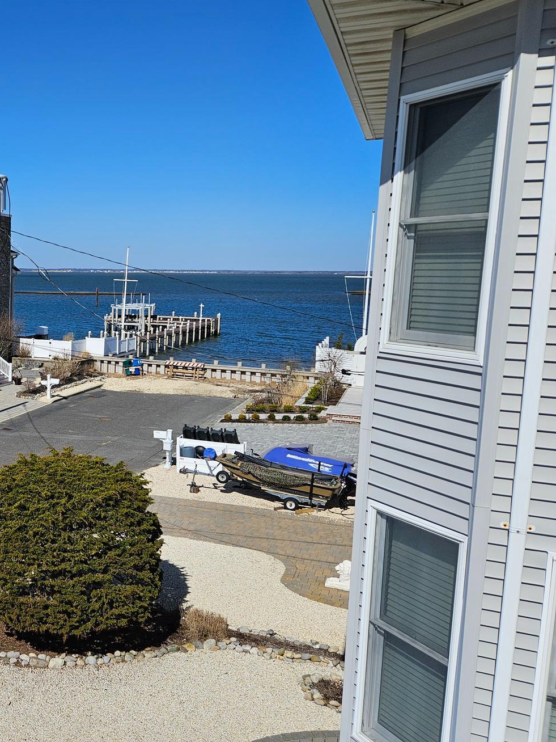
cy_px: 355
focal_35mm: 36
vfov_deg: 51.3
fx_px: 771
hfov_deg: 35.8
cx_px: 2
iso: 25
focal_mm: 5.4
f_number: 1.8
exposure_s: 1/4131
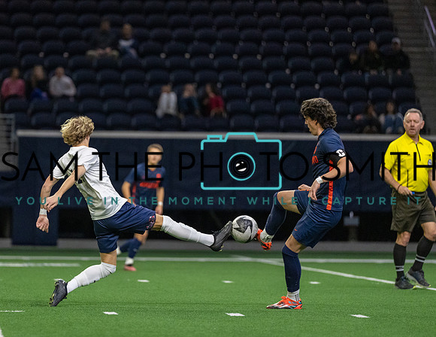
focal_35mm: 292
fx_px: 3715
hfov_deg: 6.7
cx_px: 101
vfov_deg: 5.2
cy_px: 155
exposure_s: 1/1250
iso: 5000
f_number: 2.8
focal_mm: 200
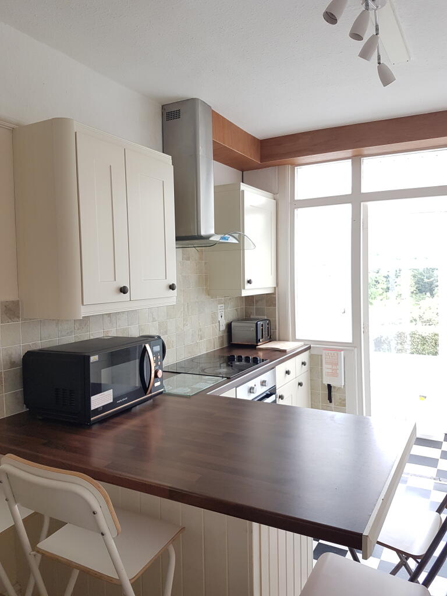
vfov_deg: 67.3
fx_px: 448
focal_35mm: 26
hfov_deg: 53.1
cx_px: 224
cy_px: 298
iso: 80
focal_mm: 4.2
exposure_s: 1/100
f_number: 1.7
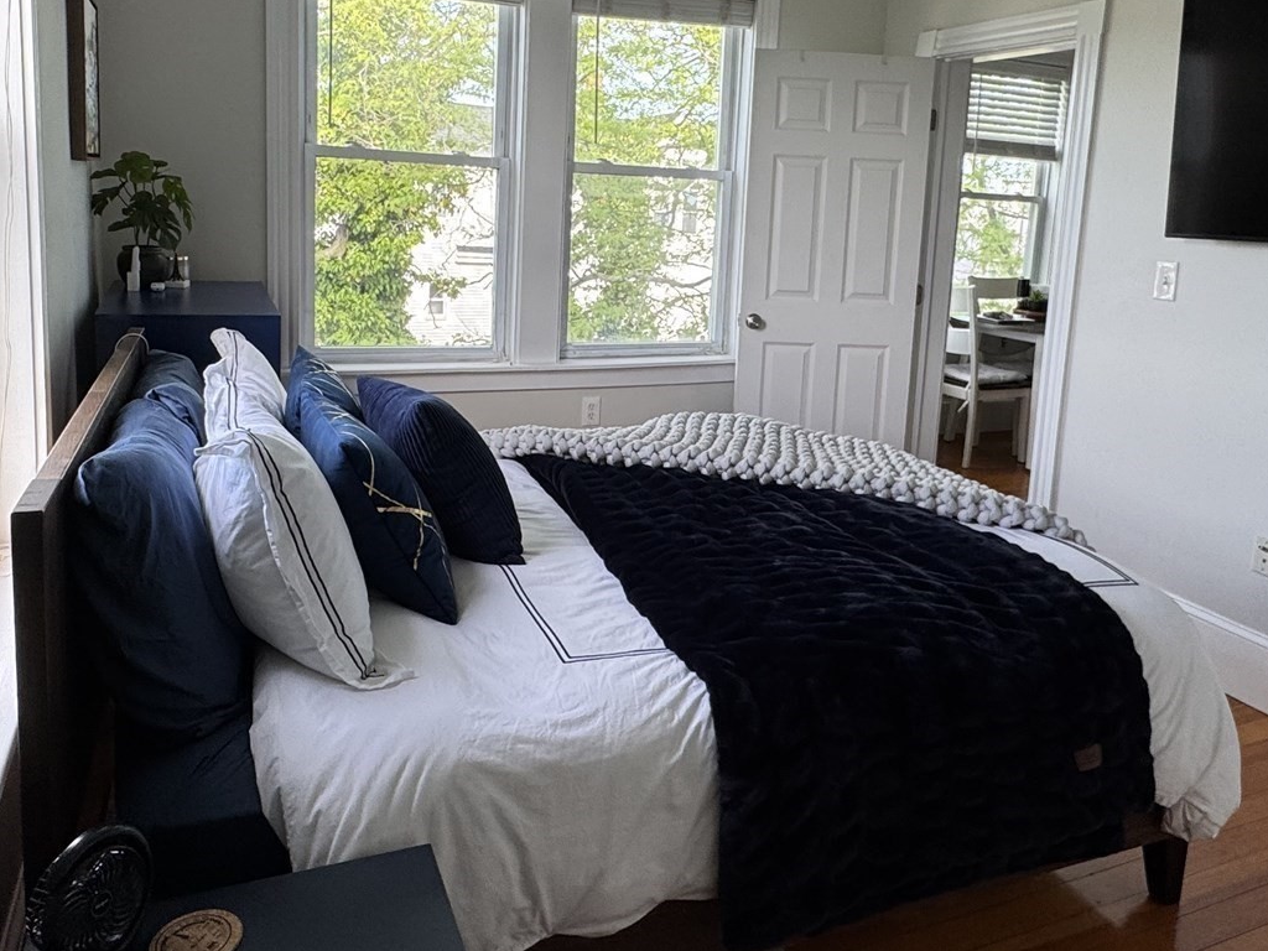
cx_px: 671
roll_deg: -1.8
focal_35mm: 28
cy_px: 349
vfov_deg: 49.2
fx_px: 1026
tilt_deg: -8.8
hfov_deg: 63.4
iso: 80
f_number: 2.2
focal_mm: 2.22
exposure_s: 1/99
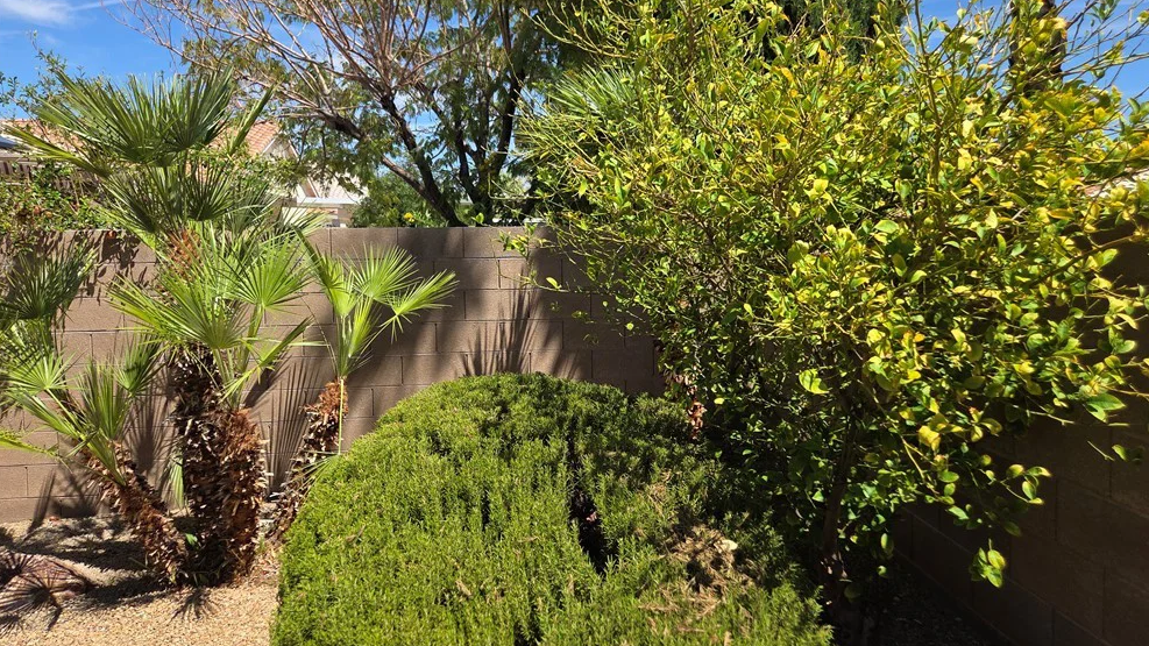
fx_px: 792
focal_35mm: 26
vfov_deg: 44.3
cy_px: 285
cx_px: 590
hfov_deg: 71.9
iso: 80
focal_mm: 5.4
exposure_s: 1/3924
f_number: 1.8
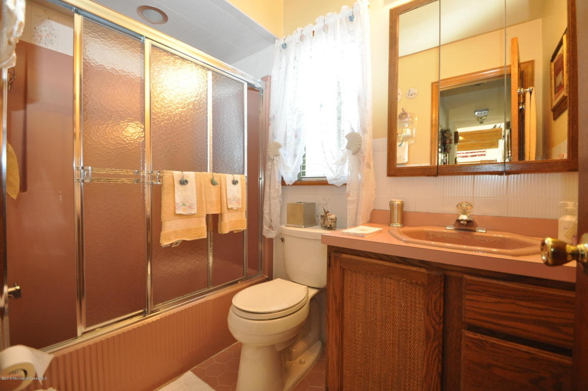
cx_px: 294
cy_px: 196
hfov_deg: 100.5
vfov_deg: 77.2
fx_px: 245
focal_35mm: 15
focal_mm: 10
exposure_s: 1/60
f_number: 4
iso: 800
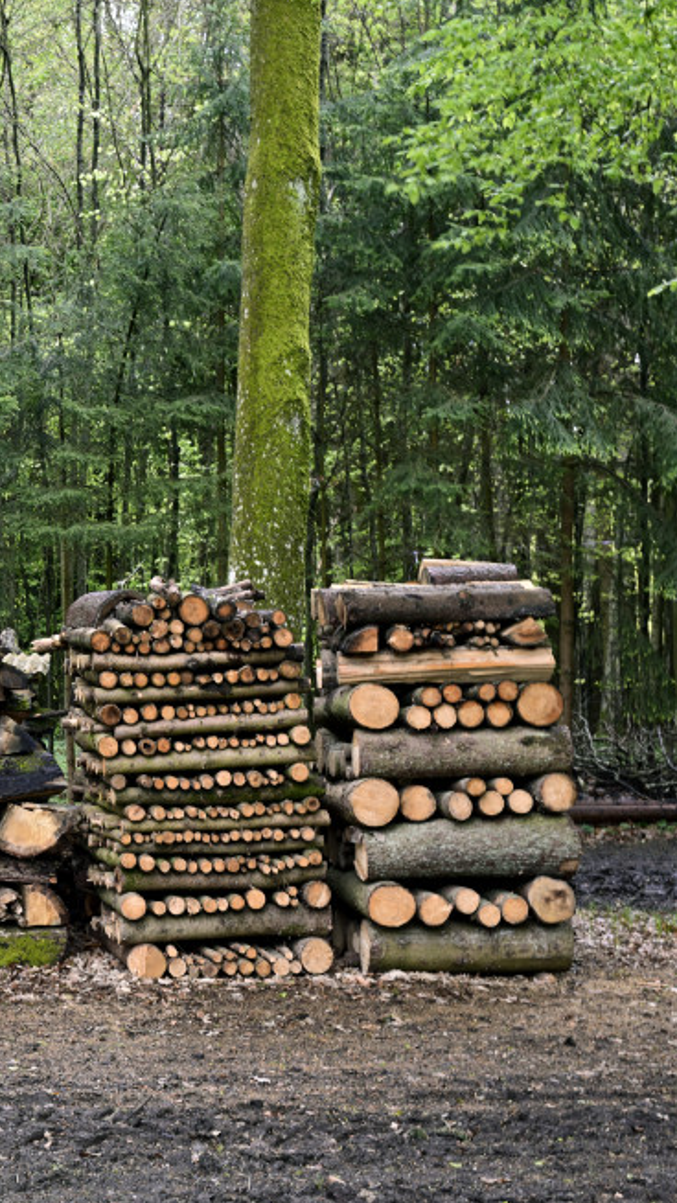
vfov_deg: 37.2
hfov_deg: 19.9
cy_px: 600
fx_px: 1787
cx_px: -169
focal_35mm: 56
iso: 100
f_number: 8
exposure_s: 1/10
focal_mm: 35
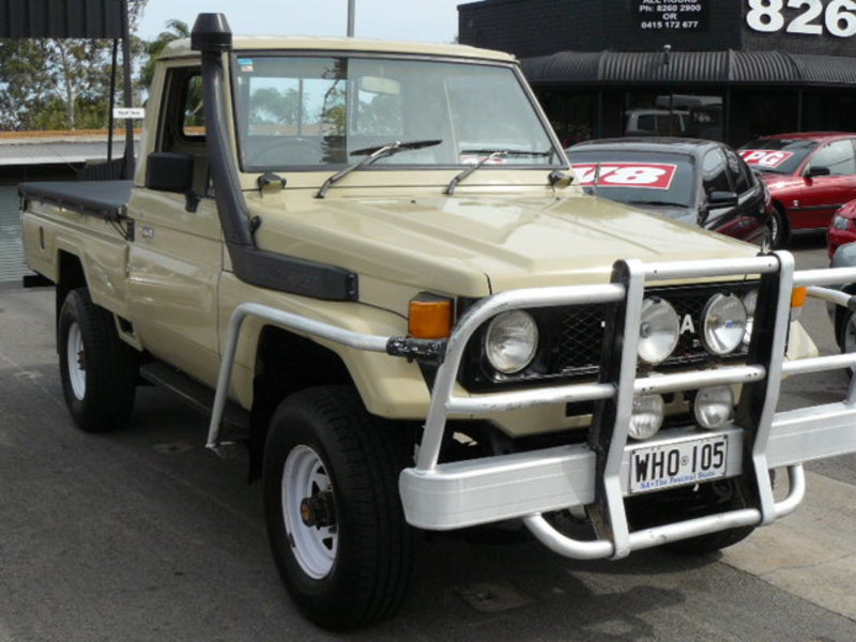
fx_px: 1187
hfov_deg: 39.7
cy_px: 321
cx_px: 428
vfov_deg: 30.3
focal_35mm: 48
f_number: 5.6
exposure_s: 1/250
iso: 100
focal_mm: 6
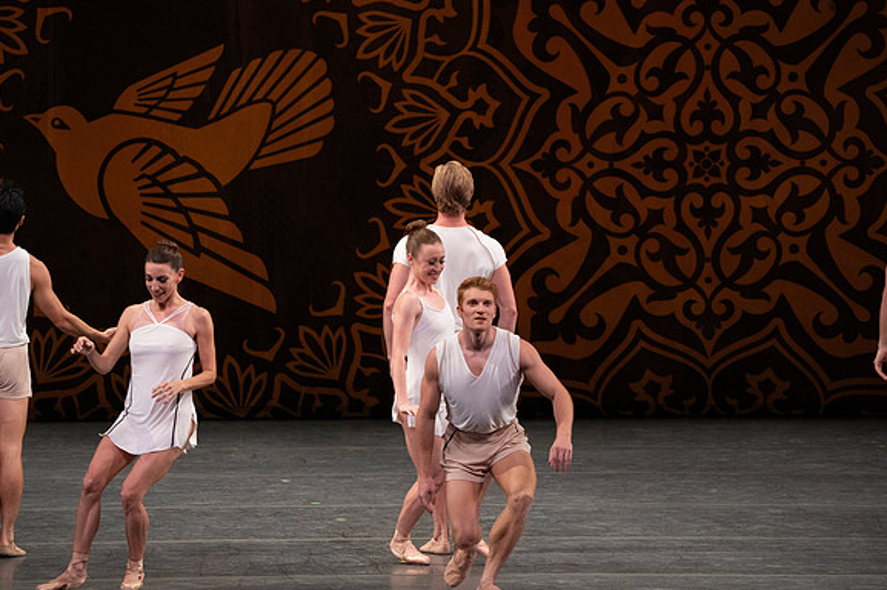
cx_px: 443
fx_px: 8027
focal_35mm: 326
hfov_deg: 6.3
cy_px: 296
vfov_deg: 4.2
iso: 5000
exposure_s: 1/400
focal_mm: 324
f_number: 10
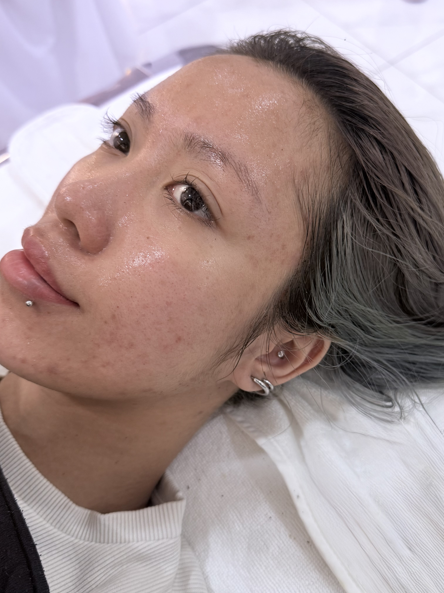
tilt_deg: -55.9
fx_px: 581
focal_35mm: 34
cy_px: 266
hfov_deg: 41.7
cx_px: 253
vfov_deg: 53.9
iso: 160
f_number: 1.78
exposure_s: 1/50
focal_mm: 6.76
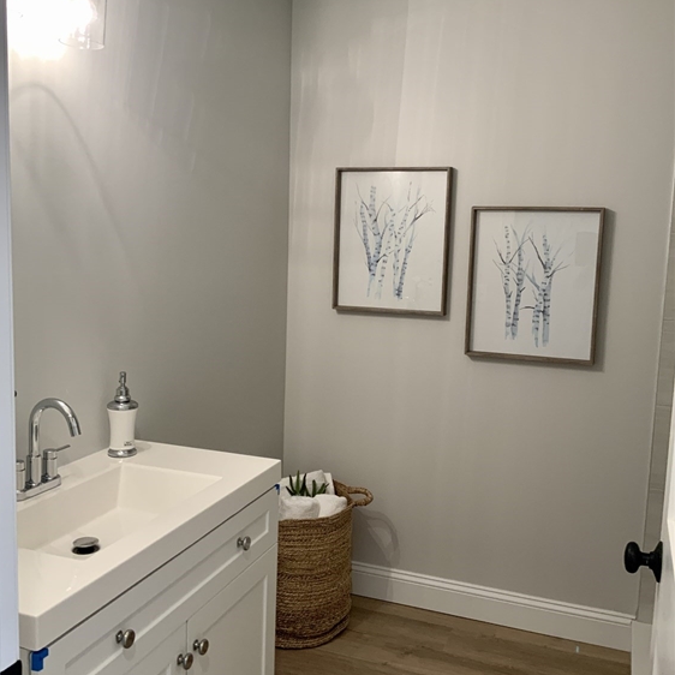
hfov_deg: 47.2
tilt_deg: -8.4
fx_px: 772
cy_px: 330
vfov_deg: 47.2
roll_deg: -0.3
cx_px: 330
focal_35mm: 35
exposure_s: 1/60
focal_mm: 3
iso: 80
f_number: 1.8
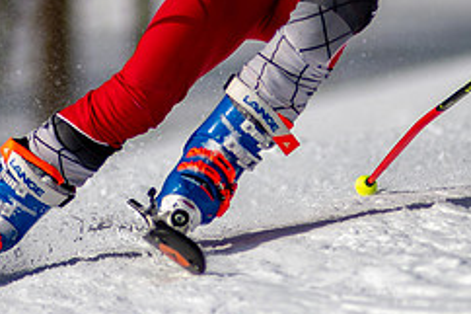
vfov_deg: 1.1
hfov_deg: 1.6
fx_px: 16617
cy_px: -28
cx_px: 205
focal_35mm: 1271
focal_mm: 300
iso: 100
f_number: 2.8
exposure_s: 1/8000
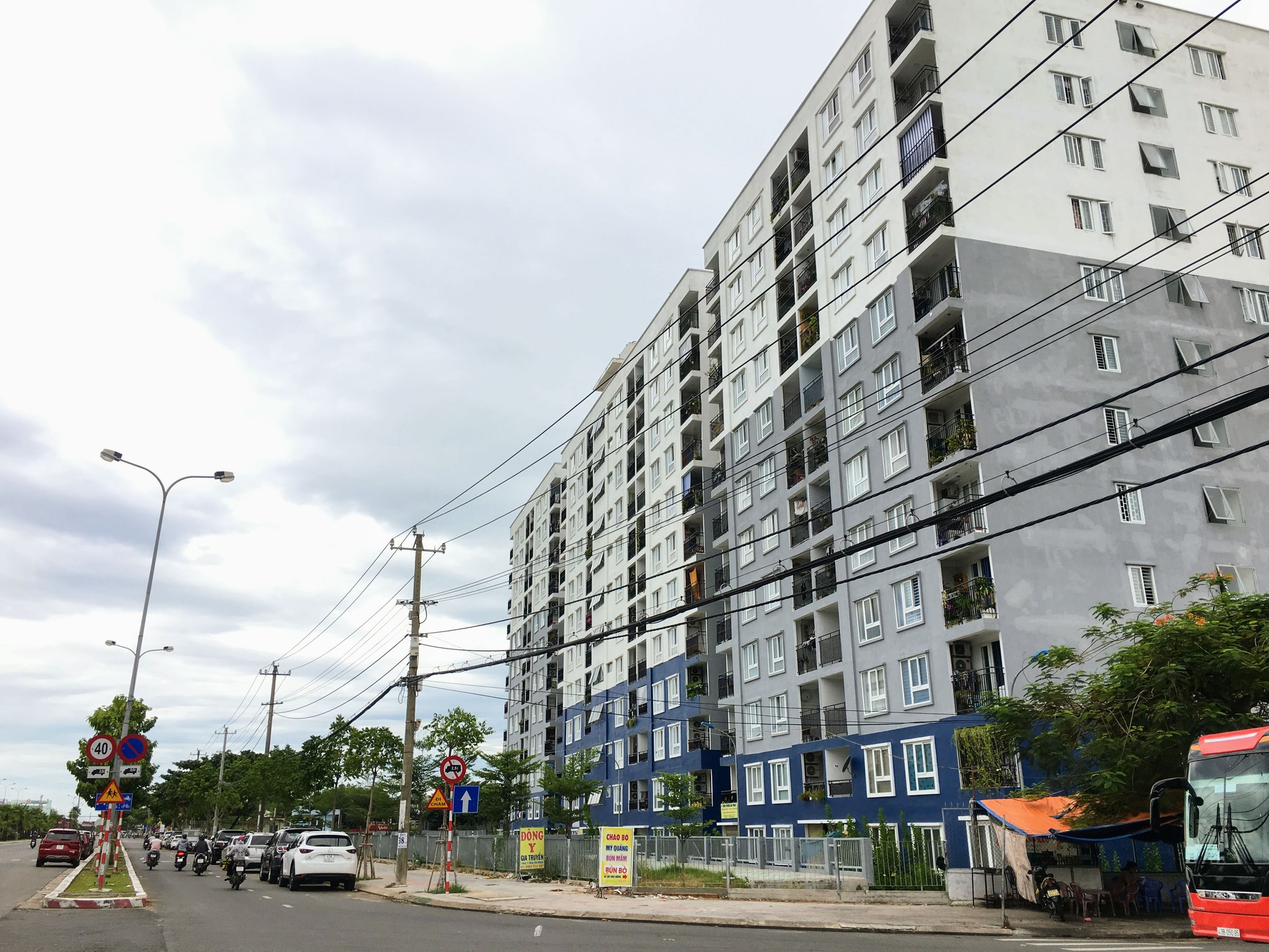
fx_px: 1063
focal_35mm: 29
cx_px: 634
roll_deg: +0.0
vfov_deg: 48.2
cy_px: 476
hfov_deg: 61.7
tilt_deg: +19.1
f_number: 2.2
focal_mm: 4.15
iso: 25
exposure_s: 1/1026
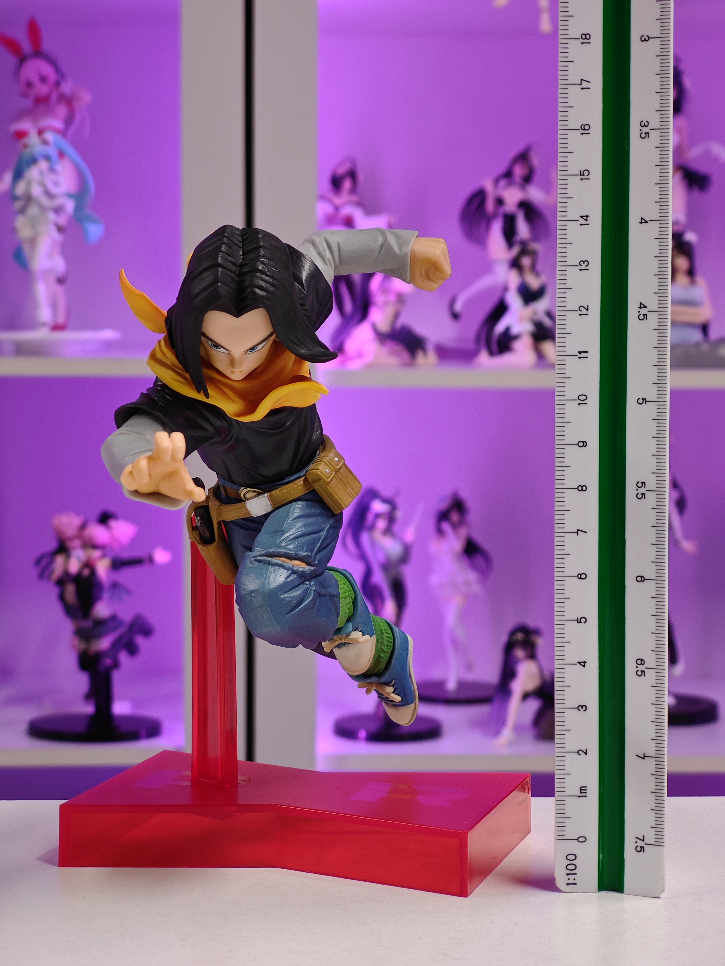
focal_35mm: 80
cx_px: 362
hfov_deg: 18.4
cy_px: 483
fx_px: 2234
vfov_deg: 24.4
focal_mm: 7.48
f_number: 2.4
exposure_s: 1/21.6
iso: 400
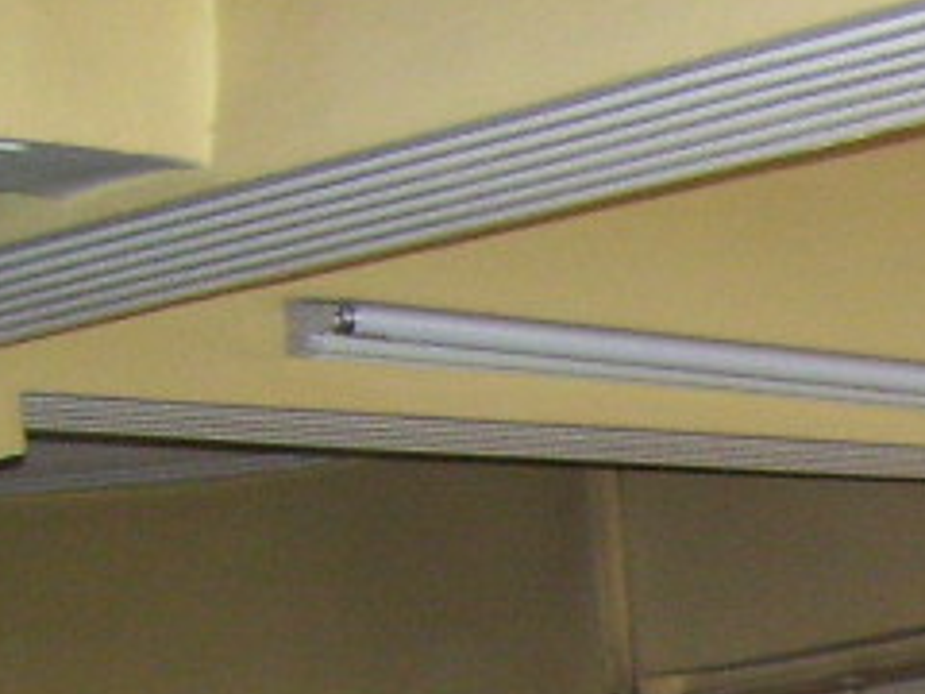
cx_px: 2143
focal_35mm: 180
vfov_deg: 7.9
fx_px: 4810
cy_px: 1380
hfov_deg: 9.8
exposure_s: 1/60
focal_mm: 6
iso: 200
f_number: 2.7
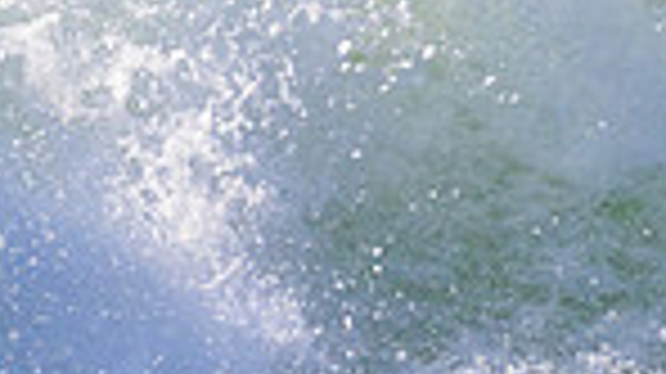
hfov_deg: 0.7
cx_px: 990
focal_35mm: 3285
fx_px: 57970
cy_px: -178
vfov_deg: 0.4
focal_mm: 800
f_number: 11
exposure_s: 1/2000
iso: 1100
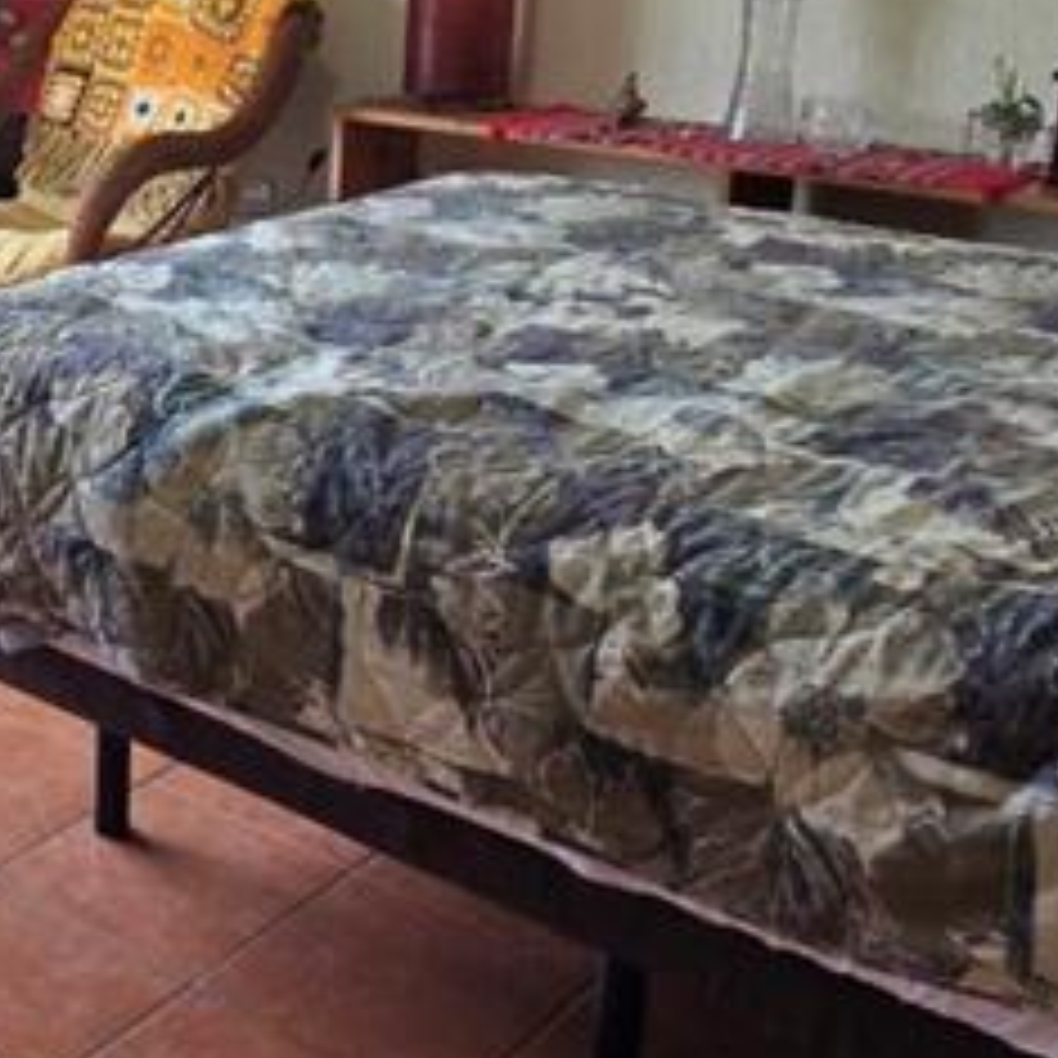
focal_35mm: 50
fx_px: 1729
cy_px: 288
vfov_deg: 33.5
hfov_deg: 31.2
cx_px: -27
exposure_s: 1/120
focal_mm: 2.2
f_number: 2.2
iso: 64
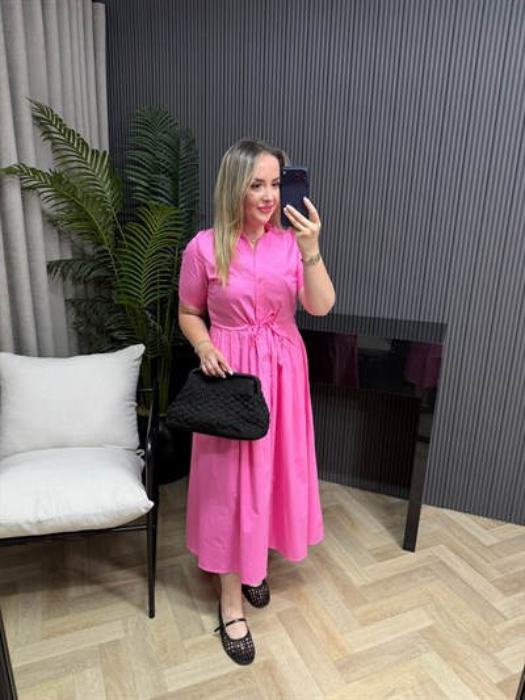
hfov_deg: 56.8
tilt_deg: -23.5
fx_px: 485
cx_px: 262
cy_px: 350
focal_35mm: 24
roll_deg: -1.0
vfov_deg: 71.6
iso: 200
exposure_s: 1/50
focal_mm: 6.76
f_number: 1.78
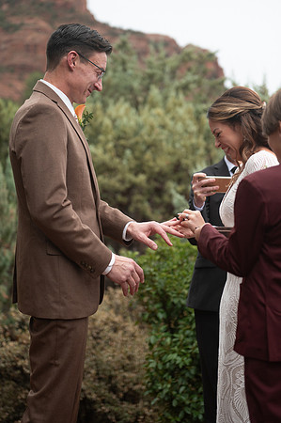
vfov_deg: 28.9
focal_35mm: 70
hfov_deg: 19.4
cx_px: 140
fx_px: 821
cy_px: 212
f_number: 2.8
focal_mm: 70
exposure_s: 1/2000
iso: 640
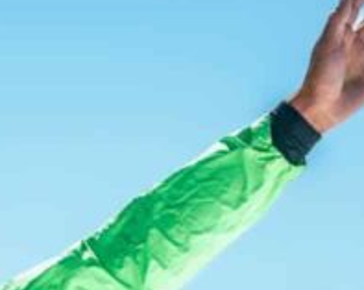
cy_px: 250
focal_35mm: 342
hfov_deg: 5.6
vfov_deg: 4.5
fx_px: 3679
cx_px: -275
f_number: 2.8
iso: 100
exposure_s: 1/4000
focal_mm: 70
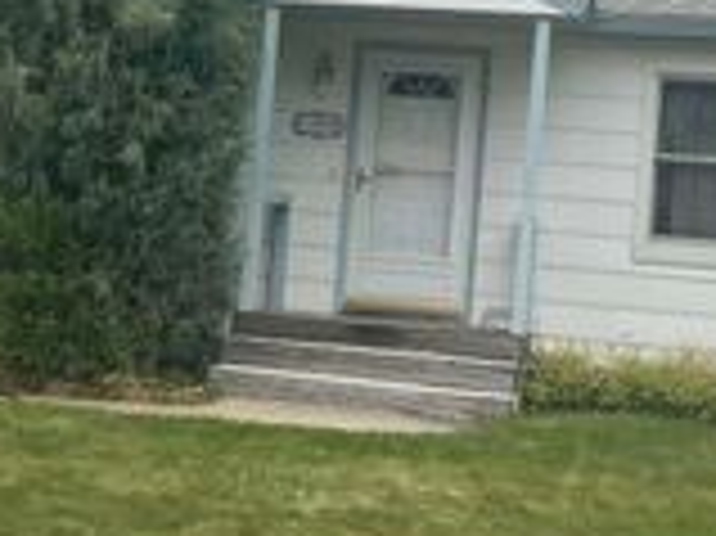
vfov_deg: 17.9
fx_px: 1695
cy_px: 146
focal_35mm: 82
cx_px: 320
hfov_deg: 23.8
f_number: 1.6
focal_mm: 4.2
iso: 32
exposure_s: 1/1949
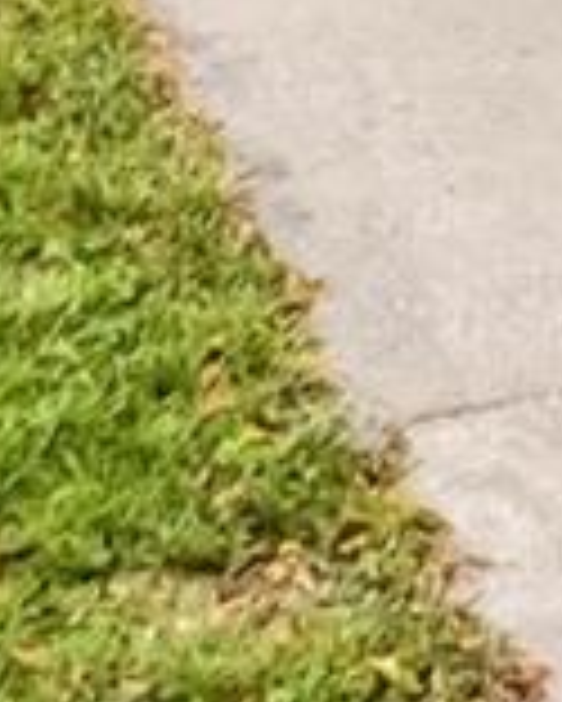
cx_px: 1389
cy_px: -997
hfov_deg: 6.9
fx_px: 4383
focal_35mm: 211
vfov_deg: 8.4
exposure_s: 1/40
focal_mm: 8.38
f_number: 2.8
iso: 110
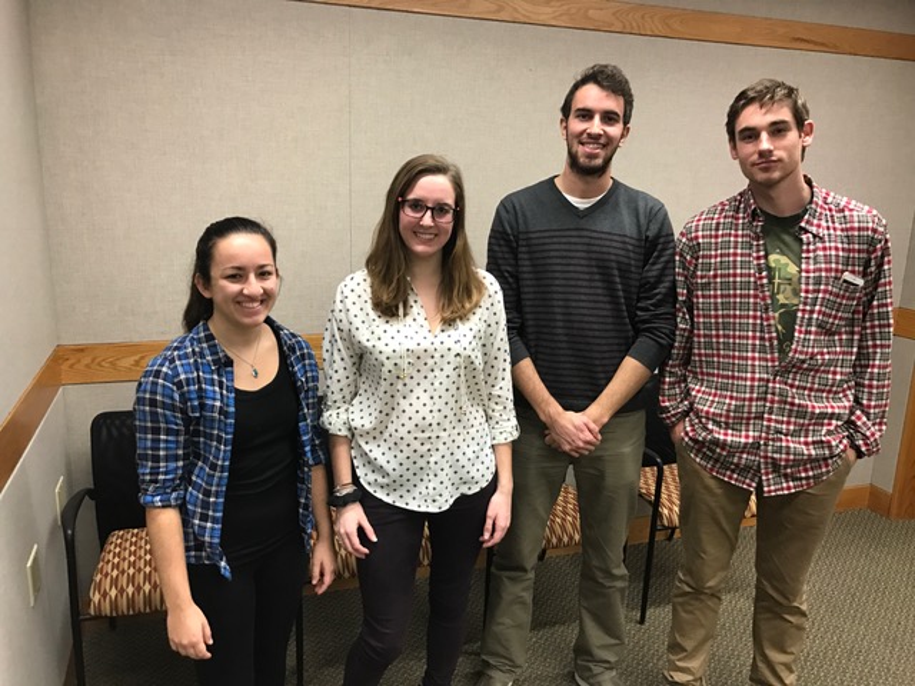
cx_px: 458
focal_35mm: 28
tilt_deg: -12.7
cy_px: 343
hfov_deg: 63.4
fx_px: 740
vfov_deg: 49.7
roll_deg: -2.2
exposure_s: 1/15
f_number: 1.8
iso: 40
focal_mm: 3.99
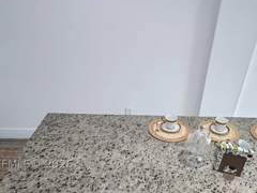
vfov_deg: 46.2
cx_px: 171
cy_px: 164
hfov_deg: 61.9
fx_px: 208
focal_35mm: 28
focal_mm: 2.22
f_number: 2.2
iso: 160
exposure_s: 1/120
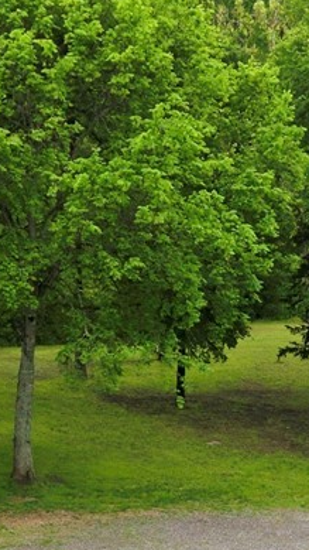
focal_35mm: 129
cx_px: 253
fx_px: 1878
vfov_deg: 16.4
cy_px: 512
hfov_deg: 9.4
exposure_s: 1/500
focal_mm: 8.7
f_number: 1.8
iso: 280
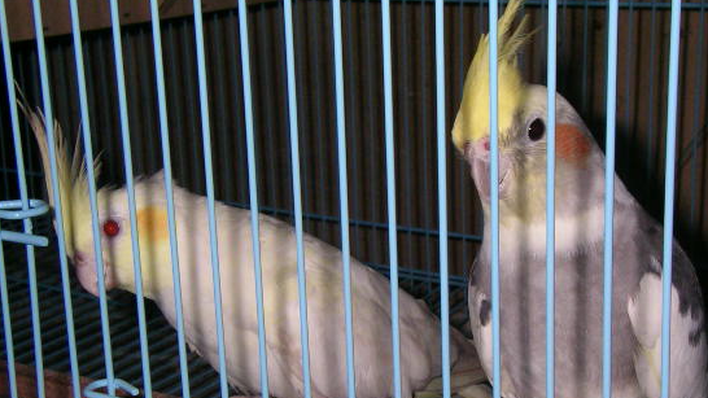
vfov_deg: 17.4
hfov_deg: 30.6
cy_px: 262
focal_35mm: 69
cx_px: 380
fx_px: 1295
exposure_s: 1/44.3
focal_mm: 8.4
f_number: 7.7
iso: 100
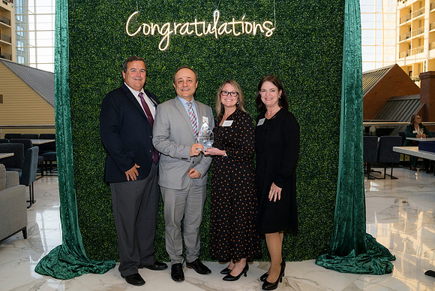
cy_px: 146
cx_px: 218
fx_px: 357
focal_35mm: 30
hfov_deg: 62.8
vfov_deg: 44.3
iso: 400
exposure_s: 1/160
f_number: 5
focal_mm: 29.5
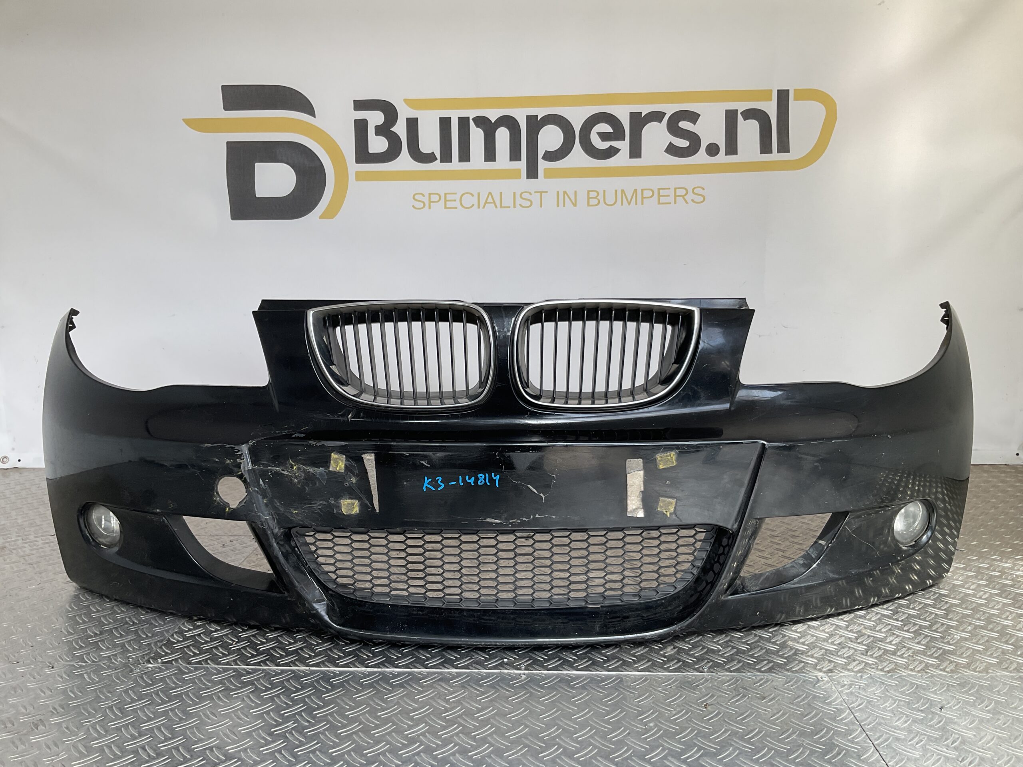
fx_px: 857
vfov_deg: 48.2
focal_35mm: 29
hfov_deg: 61.7
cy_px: 384
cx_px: 512
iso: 16
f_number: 1.8
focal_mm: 3
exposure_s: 1/231
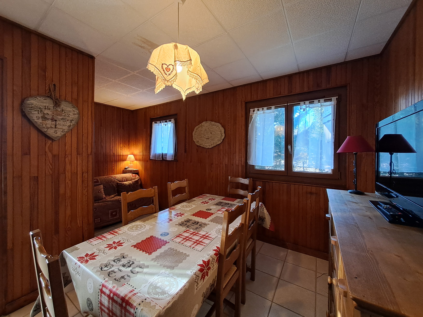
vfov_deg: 89.9
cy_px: 158
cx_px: 212
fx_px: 159
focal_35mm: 13
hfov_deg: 106.2
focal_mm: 1.42
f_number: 2.2
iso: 200
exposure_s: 1/50
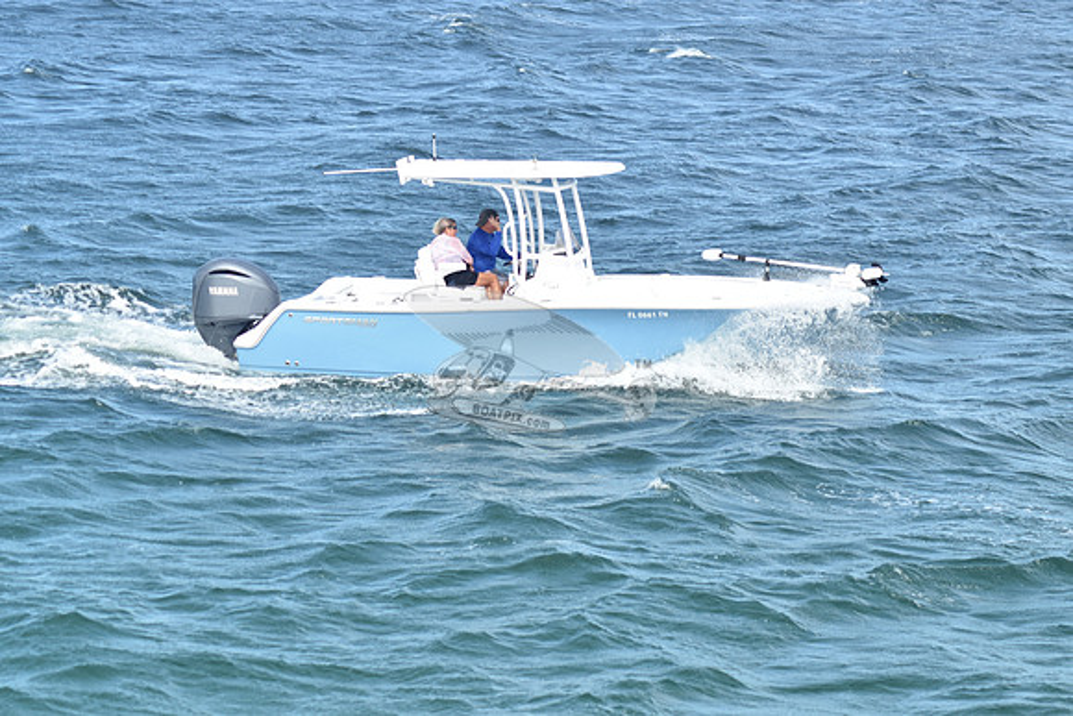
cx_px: 536
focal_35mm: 135
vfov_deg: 10.2
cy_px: 358
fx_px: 4025
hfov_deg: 15.2
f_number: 6.7
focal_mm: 90
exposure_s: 1/1000
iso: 400
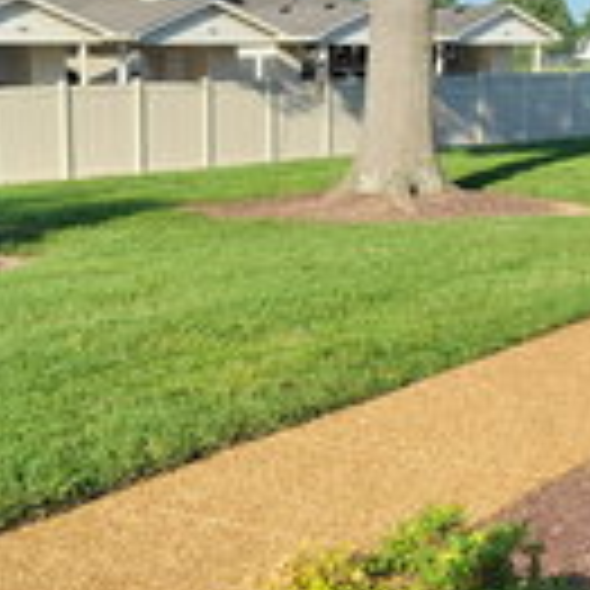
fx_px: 1446
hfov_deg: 22.9
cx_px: 160
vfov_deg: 22.6
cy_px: 504
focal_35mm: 75
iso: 40
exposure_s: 1/1376
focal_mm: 5.4
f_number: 1.8
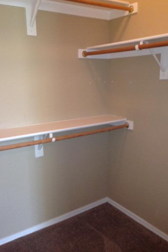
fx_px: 245
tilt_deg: -12.9
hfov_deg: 37.8
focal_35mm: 35
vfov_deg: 54.5
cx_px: 84
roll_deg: +0.5
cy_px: 124
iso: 160
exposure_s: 1/17
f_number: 2.4
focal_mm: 4.12
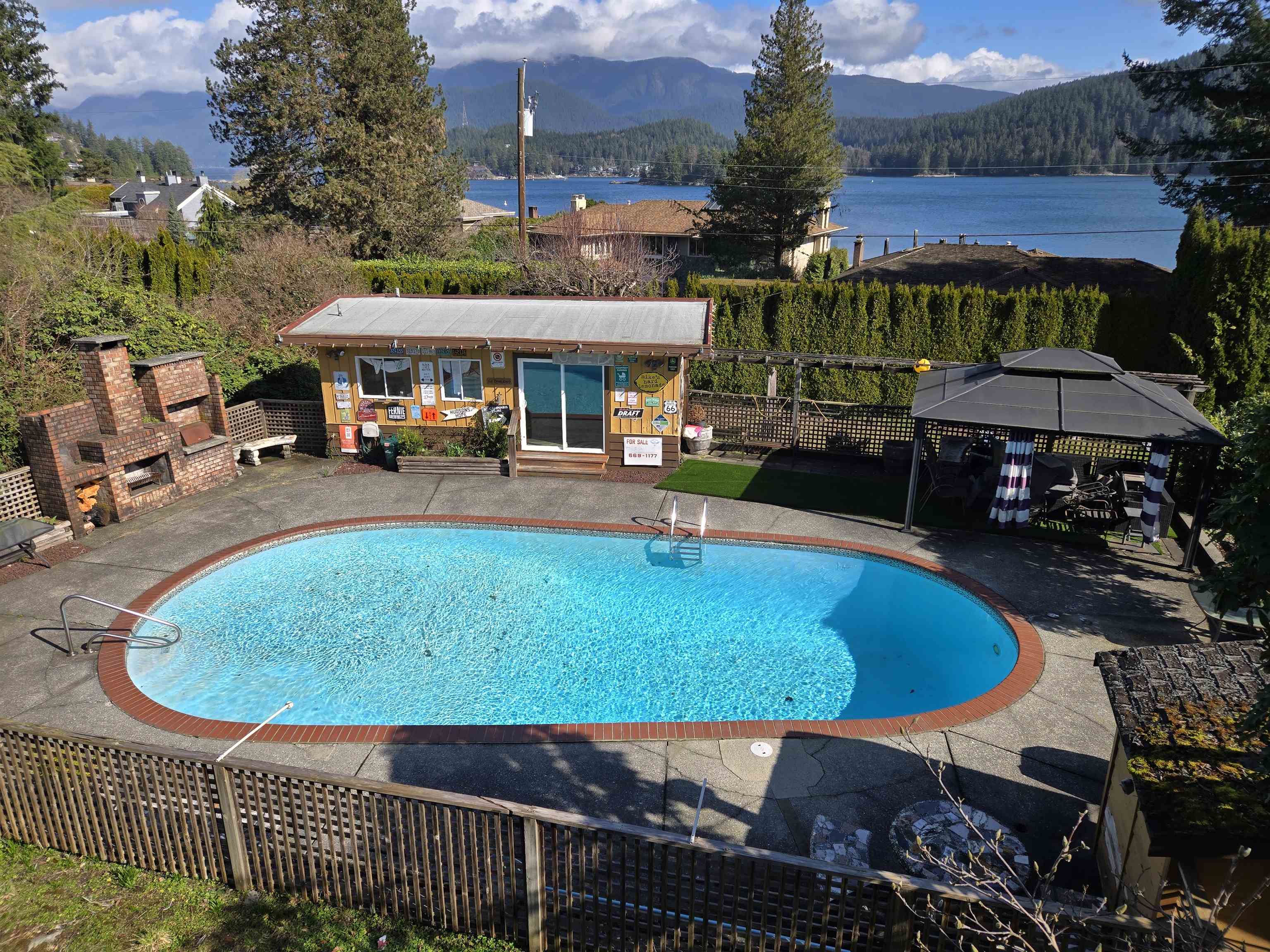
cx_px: 635
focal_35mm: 23
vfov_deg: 58.9
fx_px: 844
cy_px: 476
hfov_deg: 73.9
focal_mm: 5.4
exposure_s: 1/2921
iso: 50
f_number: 1.8
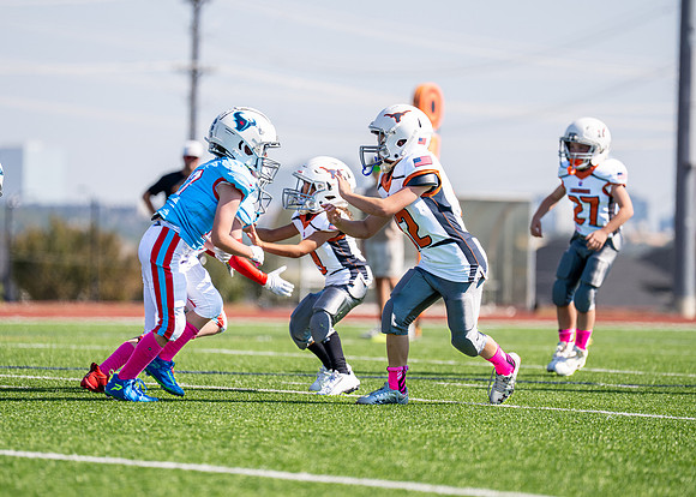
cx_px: 355
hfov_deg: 8.6
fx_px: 4638
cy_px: 272
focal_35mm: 235
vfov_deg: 6.1
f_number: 2.8
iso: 100
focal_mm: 200
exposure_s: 1/2000
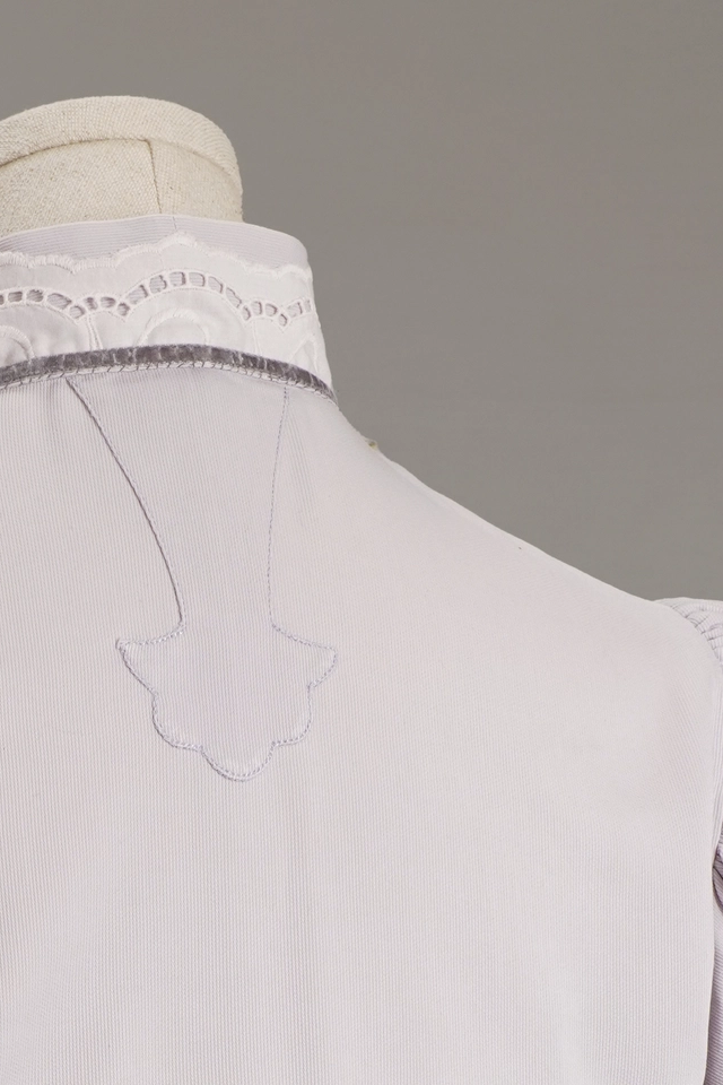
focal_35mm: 144
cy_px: 1510
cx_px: 58
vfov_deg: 13.6
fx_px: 4338
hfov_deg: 9.5
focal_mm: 32
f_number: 7.1
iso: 320
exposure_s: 1/30
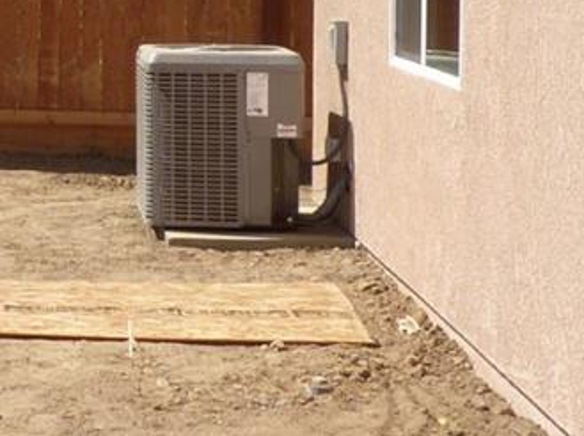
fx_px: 1921
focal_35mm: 114
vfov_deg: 12.6
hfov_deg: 16.4
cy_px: -121
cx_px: -174
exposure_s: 1/400
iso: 100
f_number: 5
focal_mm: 4.1
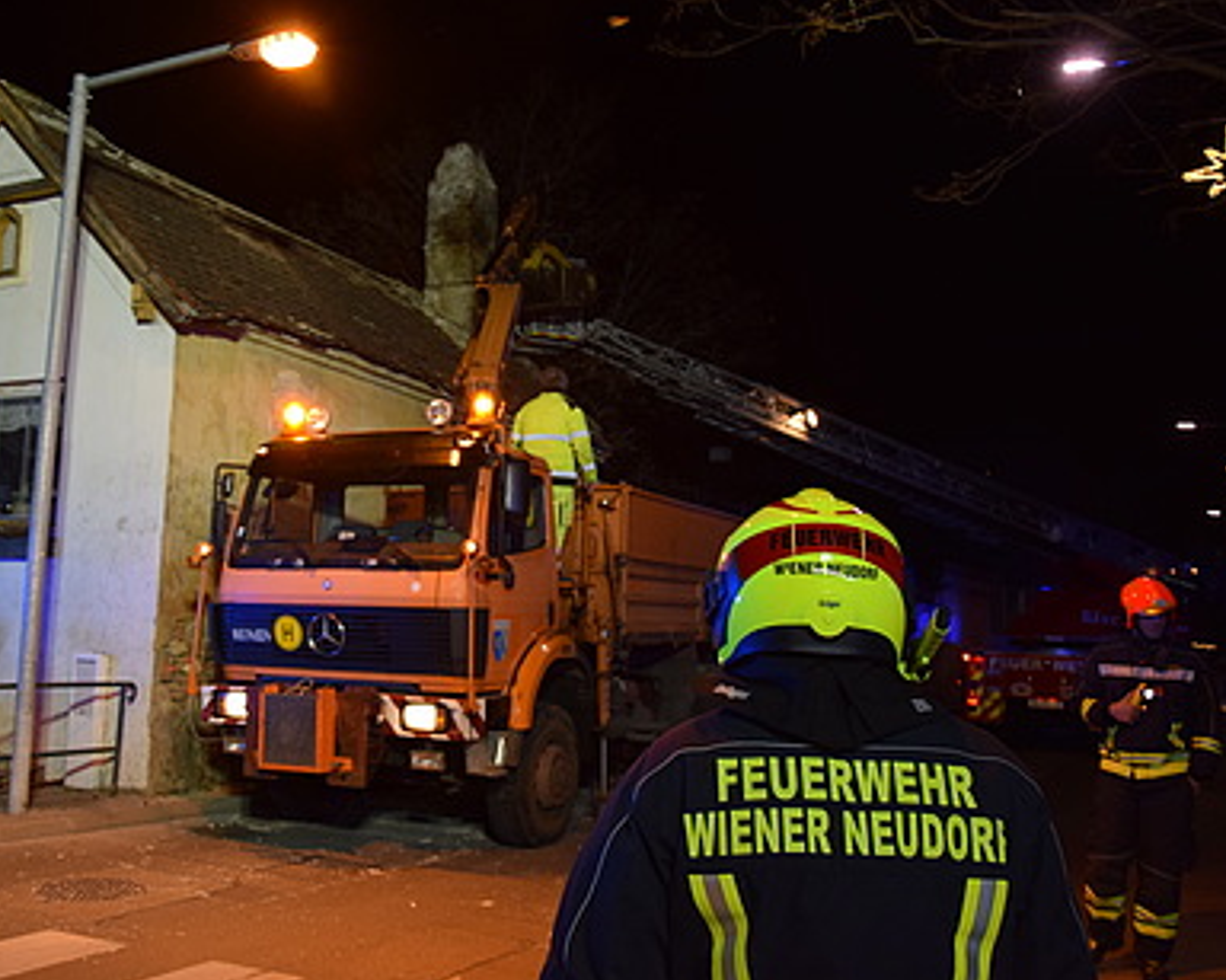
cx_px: 519
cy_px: 496
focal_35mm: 37
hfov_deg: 49.4
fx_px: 1327
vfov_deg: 40.5
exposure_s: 1/60
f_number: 3.8
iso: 900
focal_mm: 21
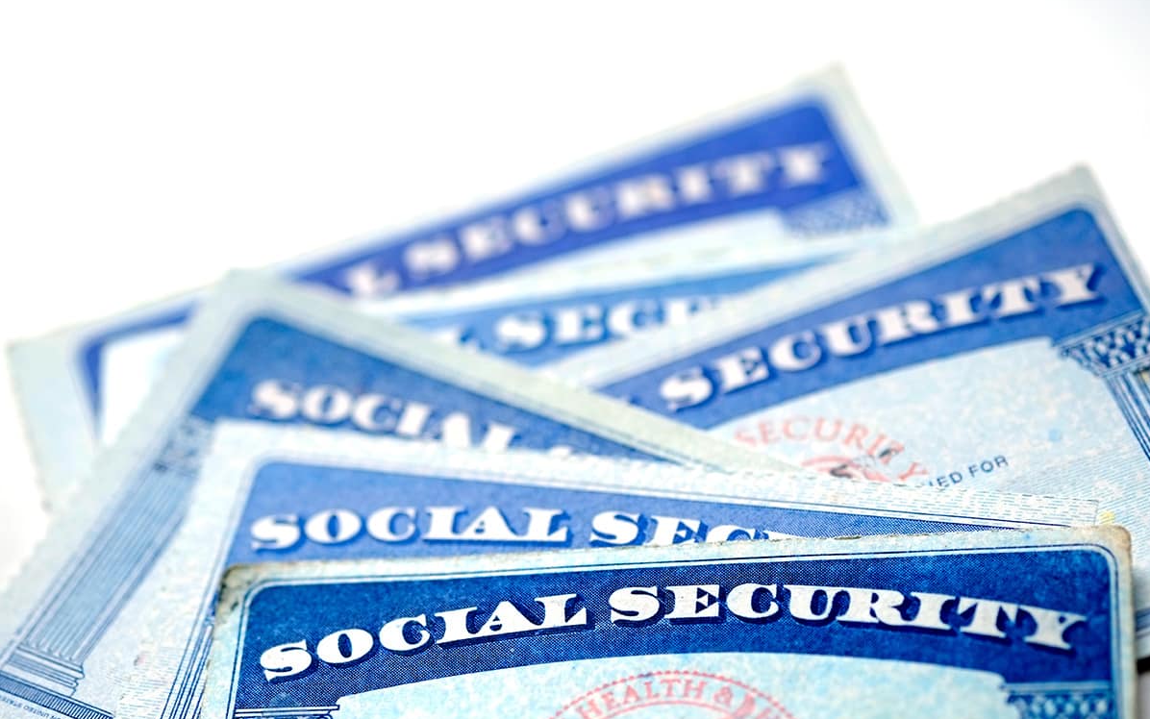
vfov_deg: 14.2
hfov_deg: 22.6
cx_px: 576
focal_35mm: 92
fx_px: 2884
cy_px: 347
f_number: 2.8
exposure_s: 1/150
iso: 200
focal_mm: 60
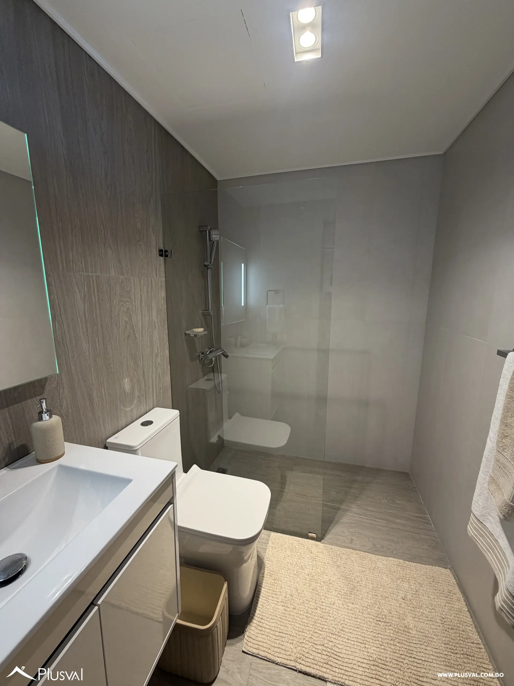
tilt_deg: -10.7
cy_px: 343
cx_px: 257
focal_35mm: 14
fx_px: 277
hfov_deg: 85.7
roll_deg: -0.5
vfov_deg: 102.1
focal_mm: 2.22
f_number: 2.2
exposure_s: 1/60
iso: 200
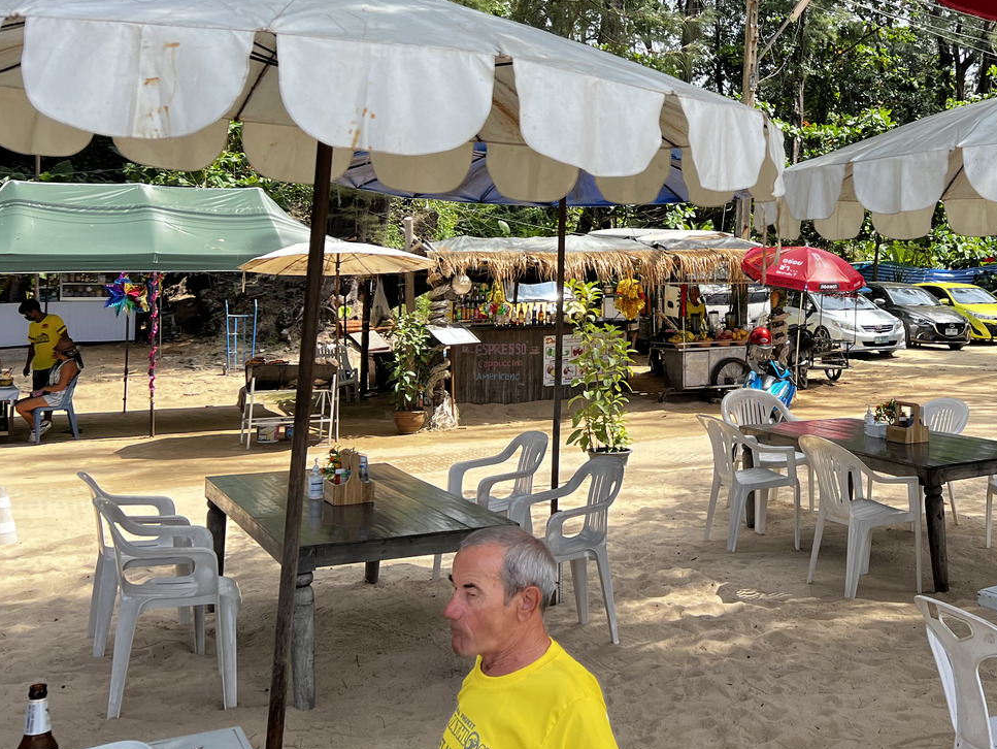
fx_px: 1239
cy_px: 233
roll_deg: +0.9
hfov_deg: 42.2
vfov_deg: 33.2
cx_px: 773
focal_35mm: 43
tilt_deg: +3.2
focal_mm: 5.7
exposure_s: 1/1553
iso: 50
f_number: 1.5
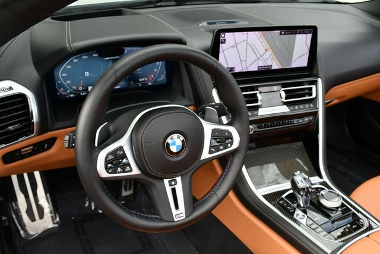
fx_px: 380
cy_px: 127
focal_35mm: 36
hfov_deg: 53.1
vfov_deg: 36.9
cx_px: 190
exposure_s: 1/250
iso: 400
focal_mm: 18
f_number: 5.6
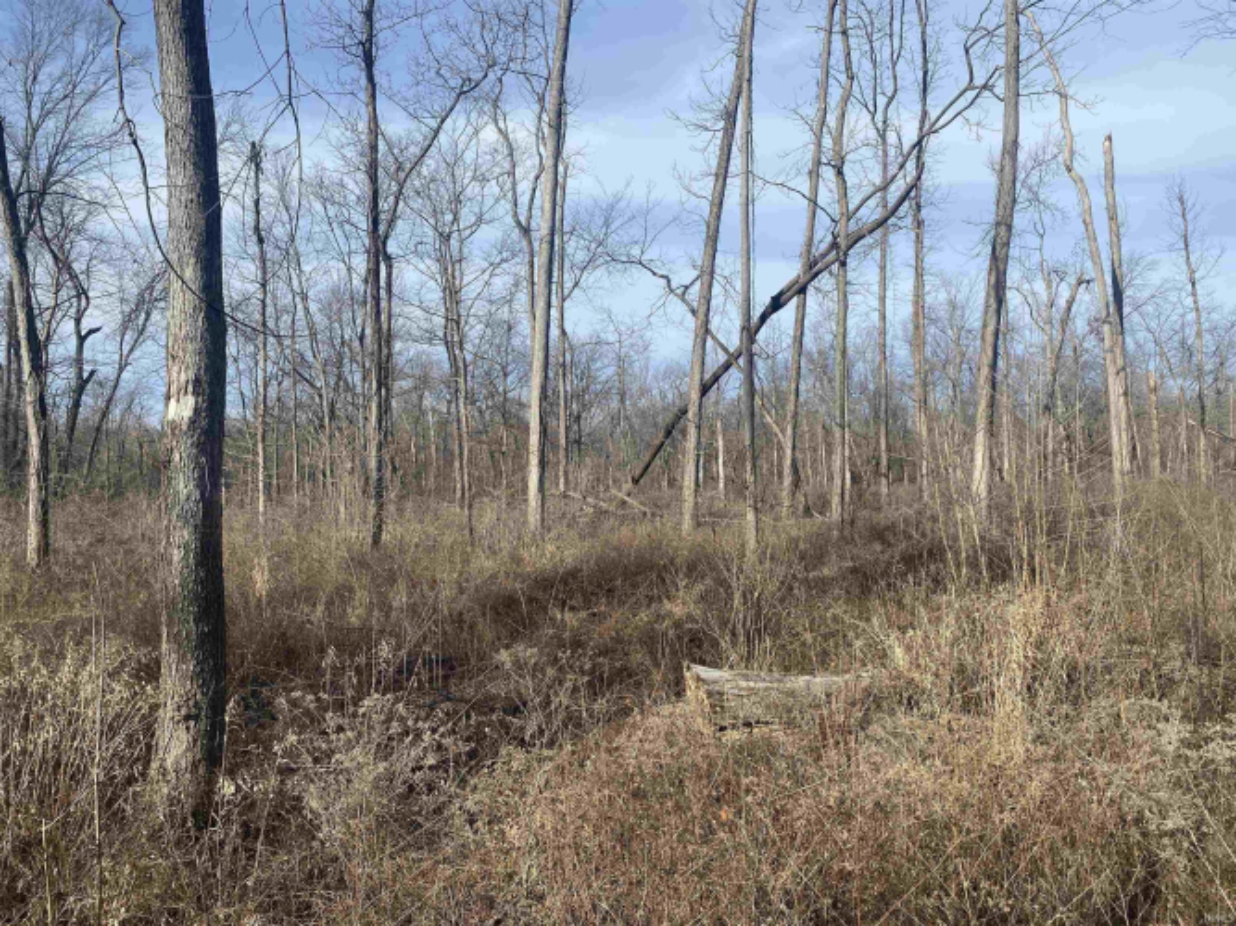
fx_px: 928
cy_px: 463
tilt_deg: +0.6
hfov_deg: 67.3
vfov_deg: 53.0
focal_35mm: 26
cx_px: 618
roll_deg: +1.5
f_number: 1.8
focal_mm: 4.25
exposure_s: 1/2571
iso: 32
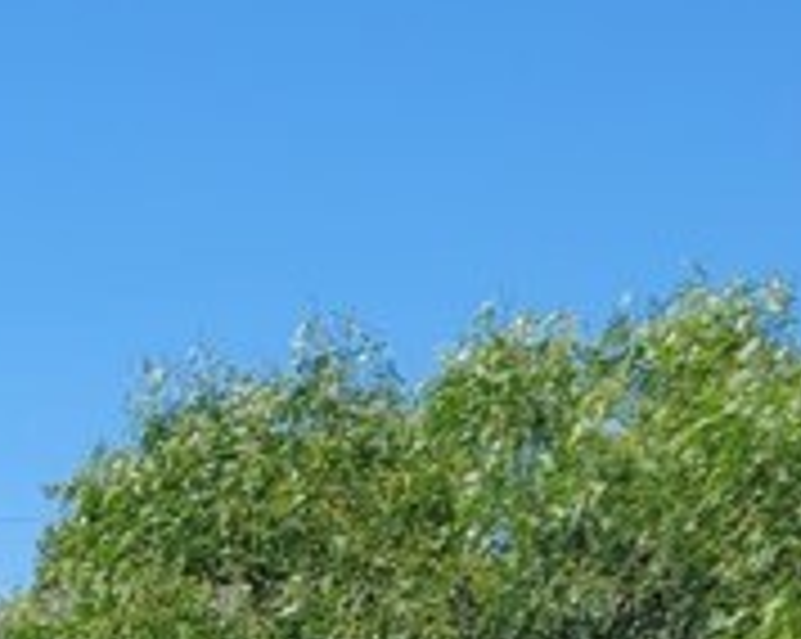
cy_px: 1238
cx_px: -504
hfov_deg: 12.4
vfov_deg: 9.9
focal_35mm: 146
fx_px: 3457
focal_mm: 5.4
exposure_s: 1/2510
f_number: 1.8
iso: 40
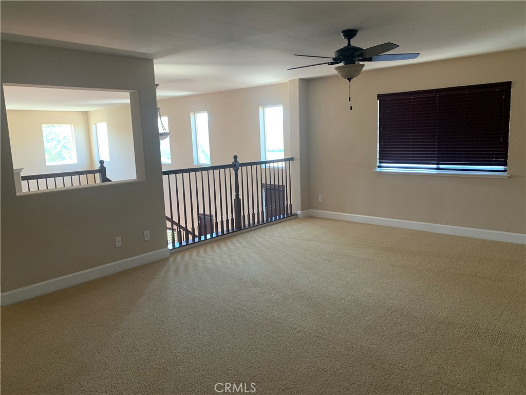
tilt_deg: -7.8
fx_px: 395
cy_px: 198
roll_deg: +2.1
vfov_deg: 53.1
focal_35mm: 26
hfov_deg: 67.3
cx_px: 263
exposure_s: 1/60
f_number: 1.8
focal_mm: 4.25
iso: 125
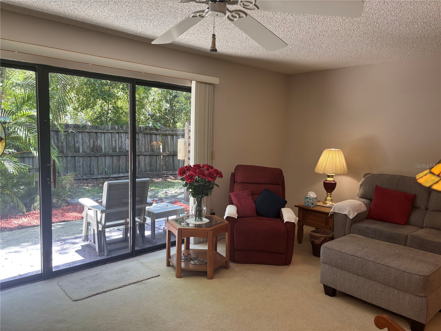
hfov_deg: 67.3
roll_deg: -1.7
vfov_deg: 53.1
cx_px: 220
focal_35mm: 26
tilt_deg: -6.2
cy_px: 166
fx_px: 331
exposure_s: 1/120
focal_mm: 5.96
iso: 125
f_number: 1.6
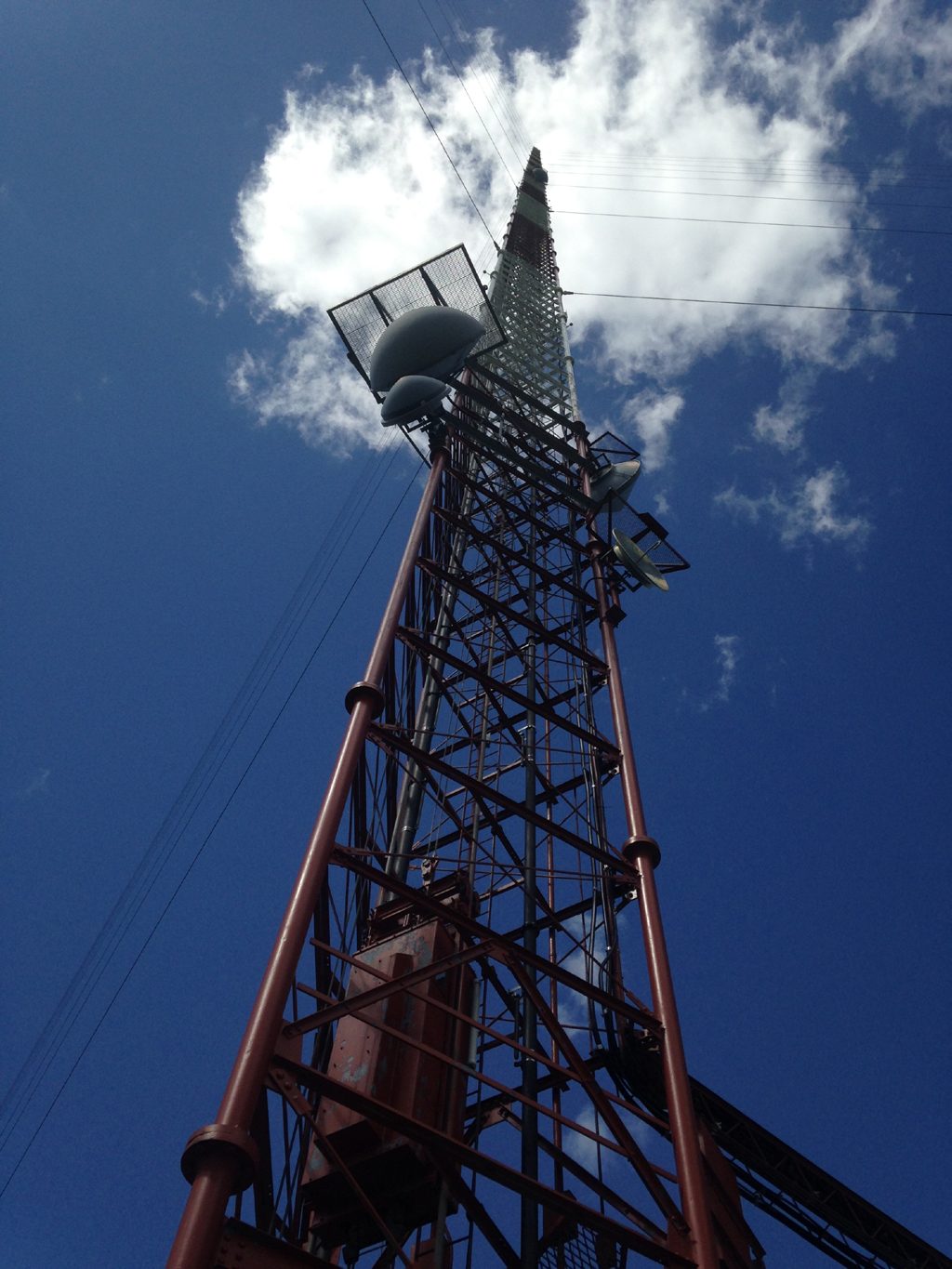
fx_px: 1210
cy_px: 634
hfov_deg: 43.0
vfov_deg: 55.3
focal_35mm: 33
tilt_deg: +67.5
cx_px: 476
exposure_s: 1/2463
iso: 50
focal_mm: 4.12
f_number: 2.4
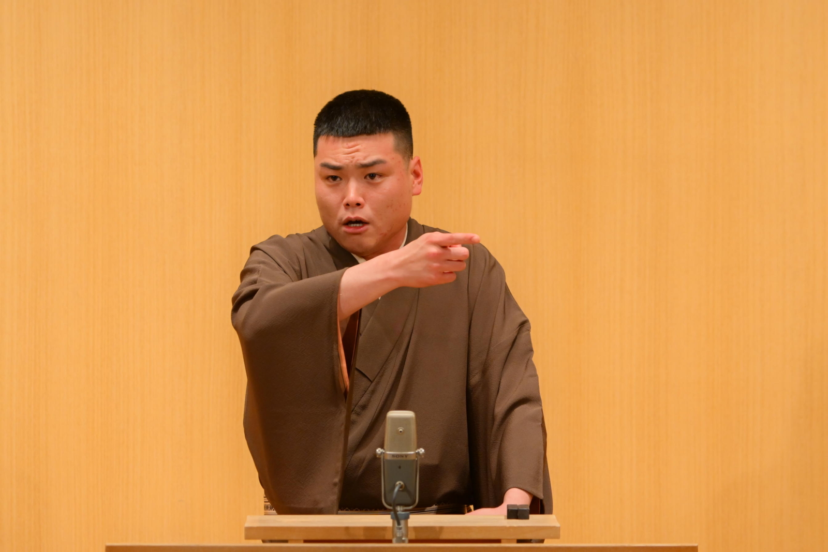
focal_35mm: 292
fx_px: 6716
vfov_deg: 4.7
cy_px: 276
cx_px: 414
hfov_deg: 7.1
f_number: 5.6
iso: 2000
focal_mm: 195
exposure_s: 1/200
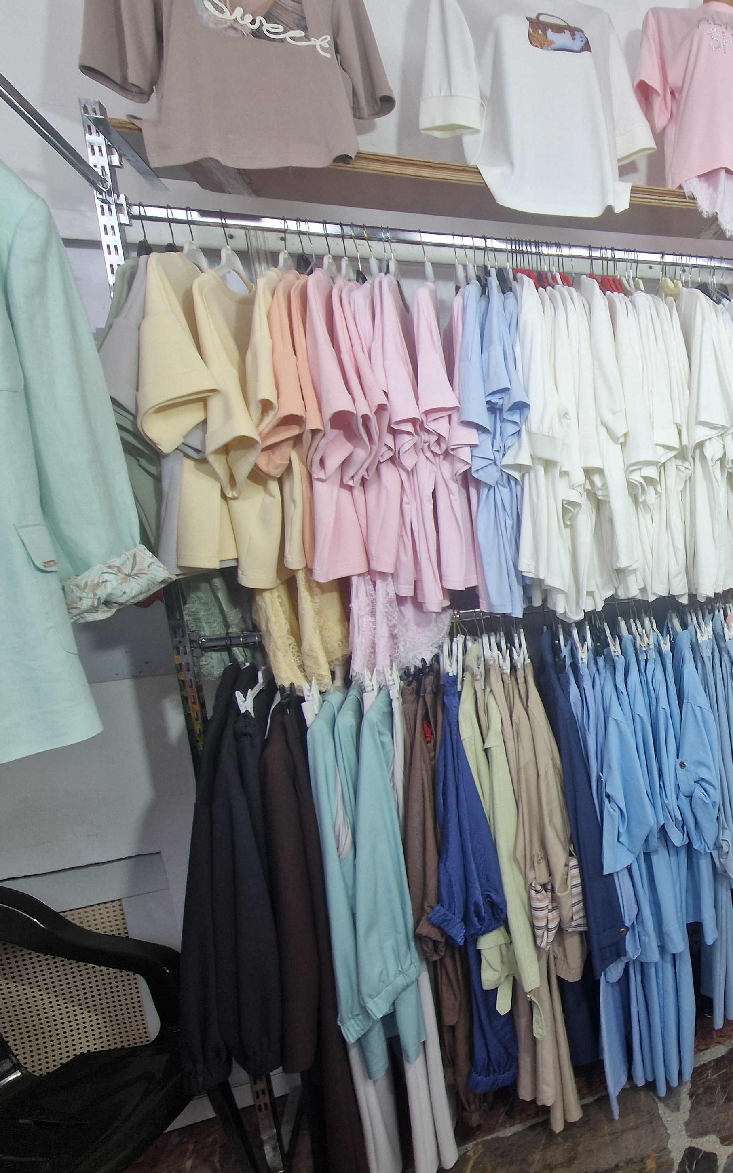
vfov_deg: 88.0
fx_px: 607
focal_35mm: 19
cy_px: 592
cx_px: 771
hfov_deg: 48.2
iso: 64
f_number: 2.2
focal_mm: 2.2
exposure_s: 1/50
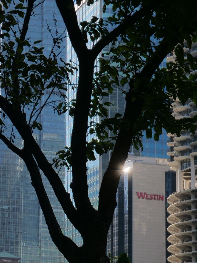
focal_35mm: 119
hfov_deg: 11.9
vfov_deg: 16.5
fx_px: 903
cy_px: 188
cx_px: -92
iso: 200
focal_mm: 20
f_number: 6.3
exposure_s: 1/640
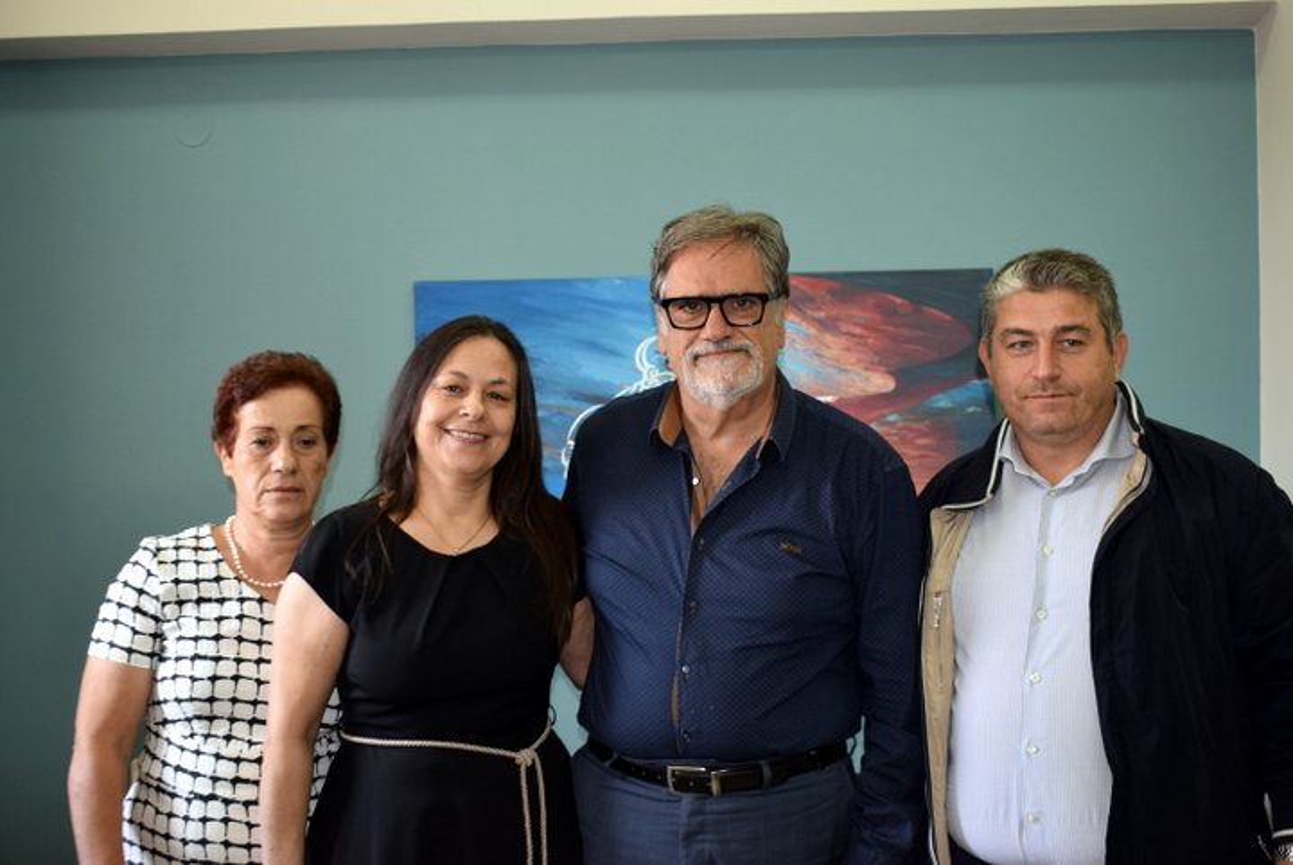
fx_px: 1510
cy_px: 432
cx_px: 646
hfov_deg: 46.3
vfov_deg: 32.0
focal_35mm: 42
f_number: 5
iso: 800
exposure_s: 1/100
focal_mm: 28
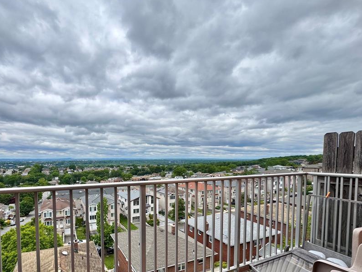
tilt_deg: -3.7
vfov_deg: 70.4
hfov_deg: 86.3
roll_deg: +0.3
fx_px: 188
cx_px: 139
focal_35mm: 18
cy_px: 170
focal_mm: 2.22
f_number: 2.2
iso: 50
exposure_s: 1/1323
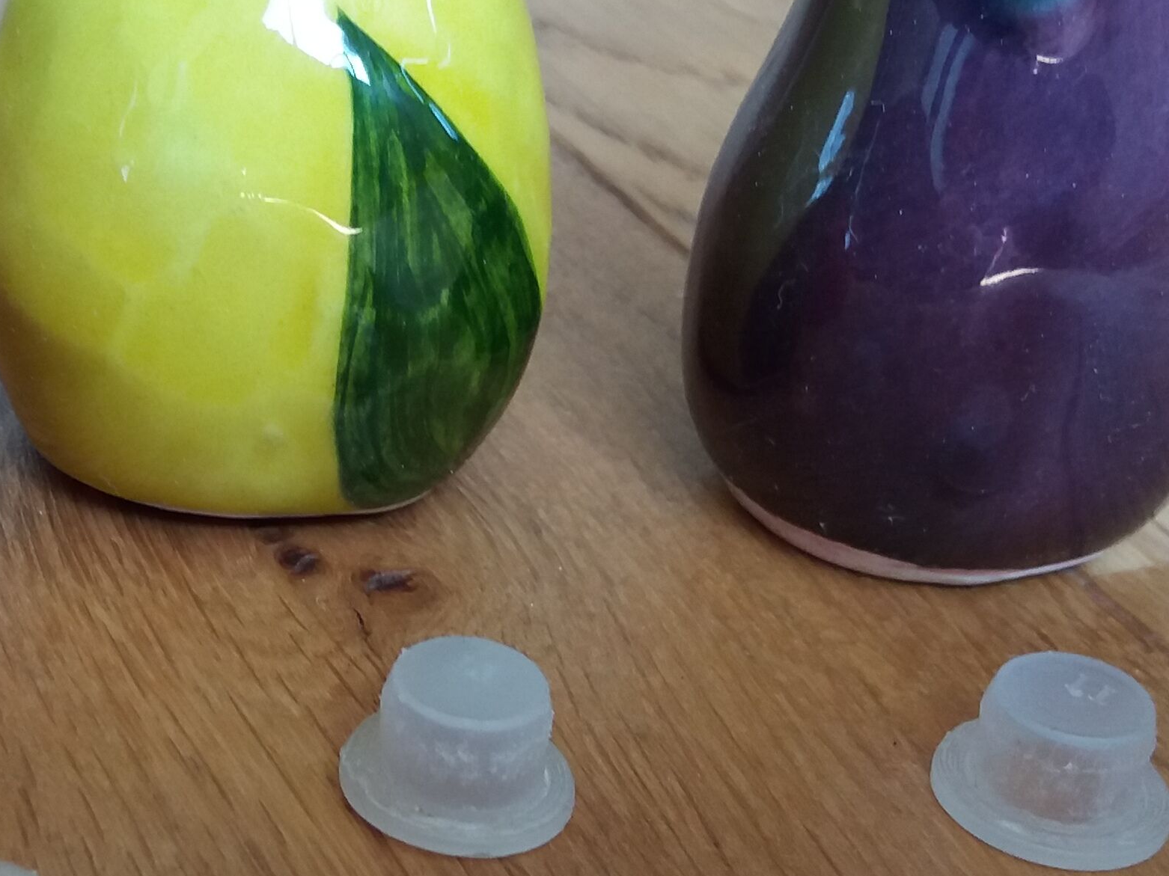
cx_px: 319
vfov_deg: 19.9
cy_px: 423
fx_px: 2499
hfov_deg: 26.1
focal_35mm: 74
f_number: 1.9
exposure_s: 1/33
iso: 80
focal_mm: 3.7
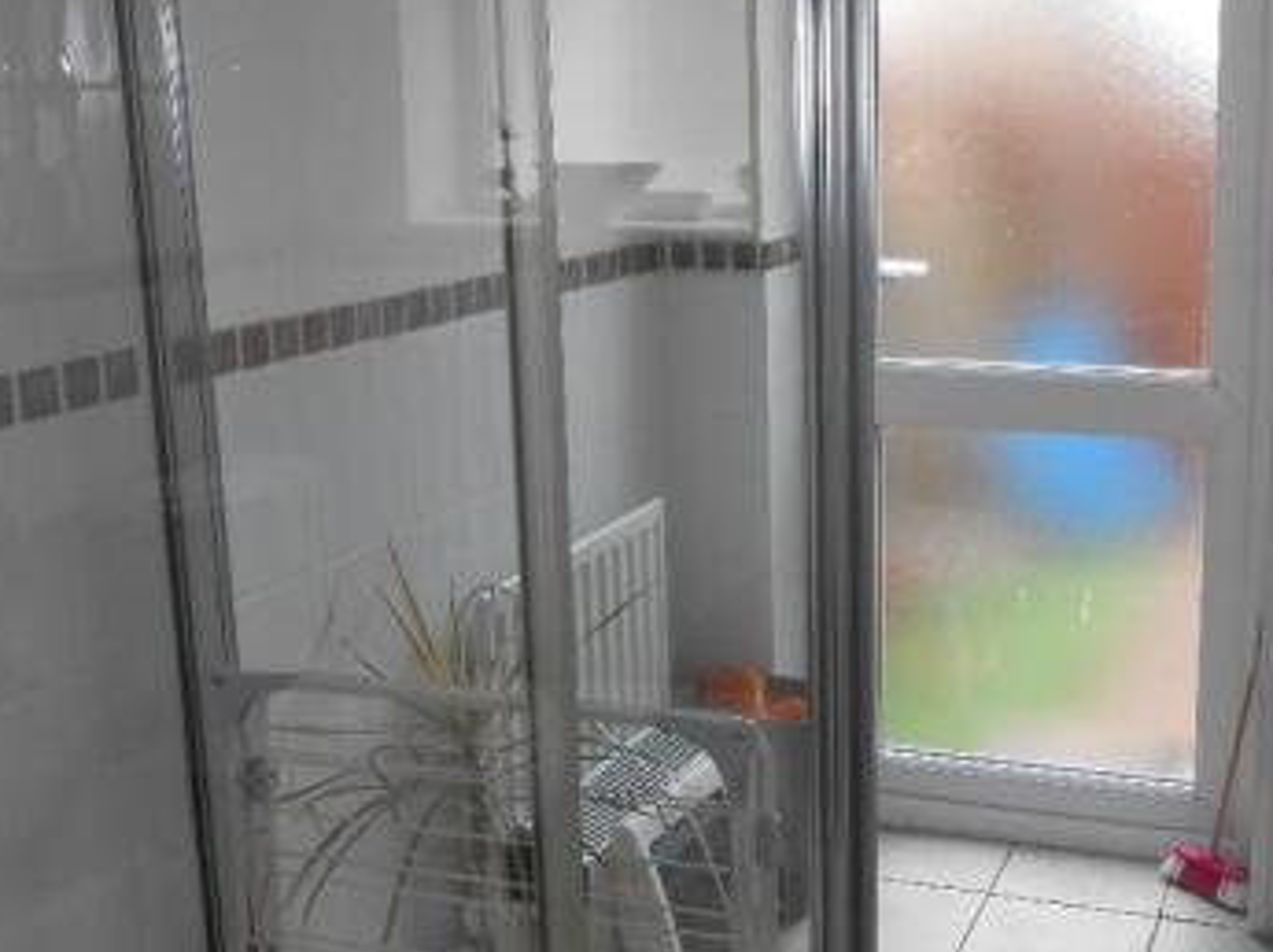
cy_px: 463
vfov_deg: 32.8
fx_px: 1616
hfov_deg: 42.3
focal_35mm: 44
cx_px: 873
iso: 125
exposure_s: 1/30
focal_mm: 4.6
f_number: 3.5
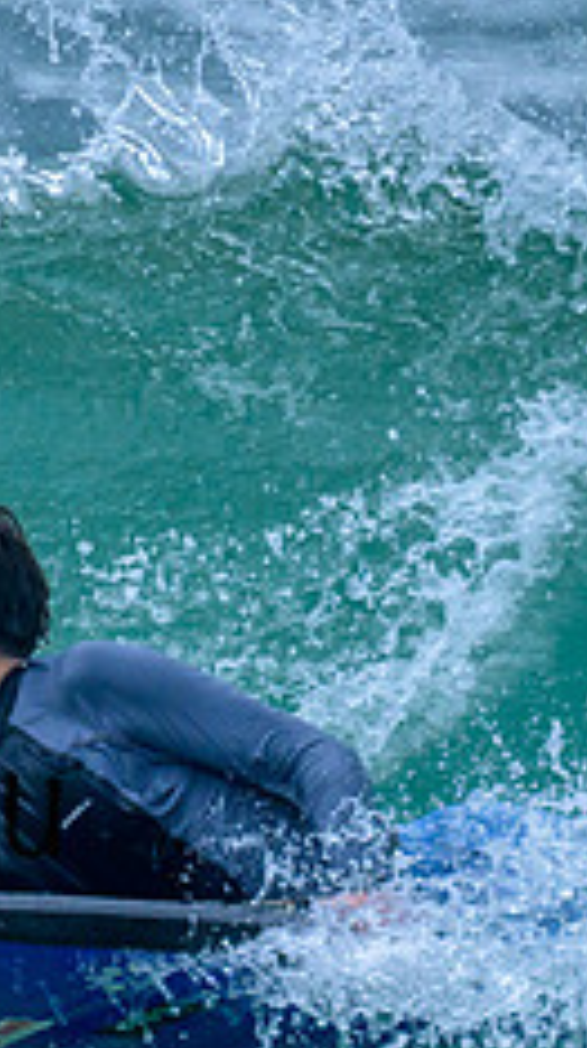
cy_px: 814
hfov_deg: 0.6
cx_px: 69
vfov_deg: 1.1
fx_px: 55431
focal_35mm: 1996
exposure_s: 1/2000
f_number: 8
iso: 1400
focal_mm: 560
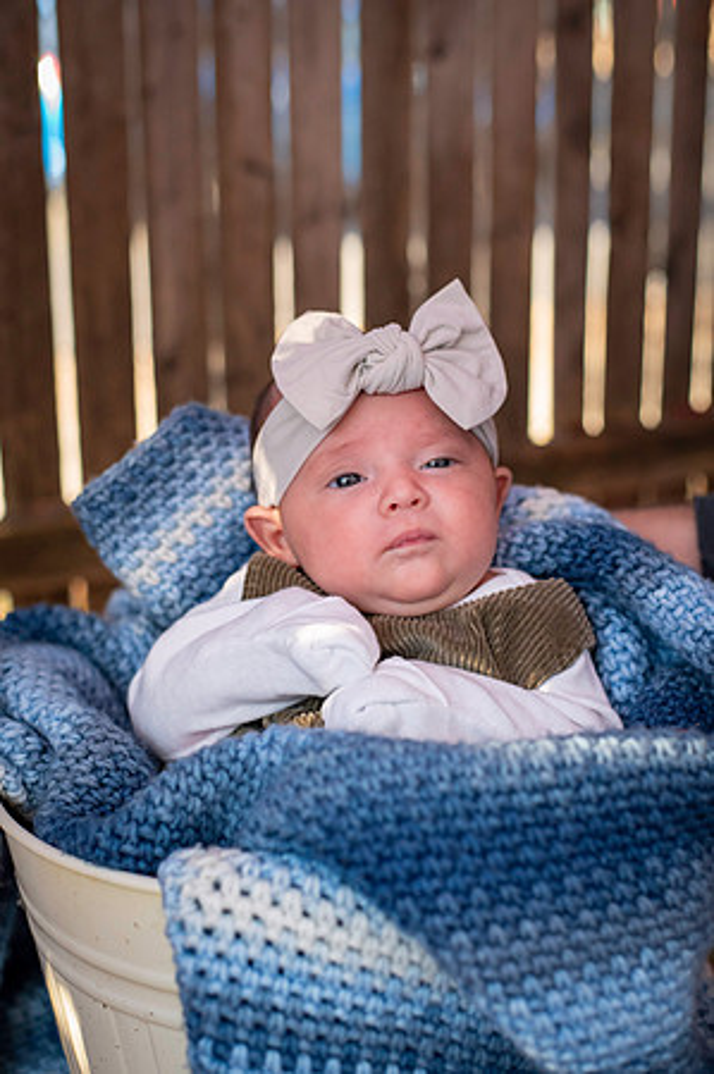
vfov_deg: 39.6
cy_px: 537
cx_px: 357
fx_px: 1491
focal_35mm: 50
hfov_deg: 26.9
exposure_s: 1/2000
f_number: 3.2
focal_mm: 50
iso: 3200
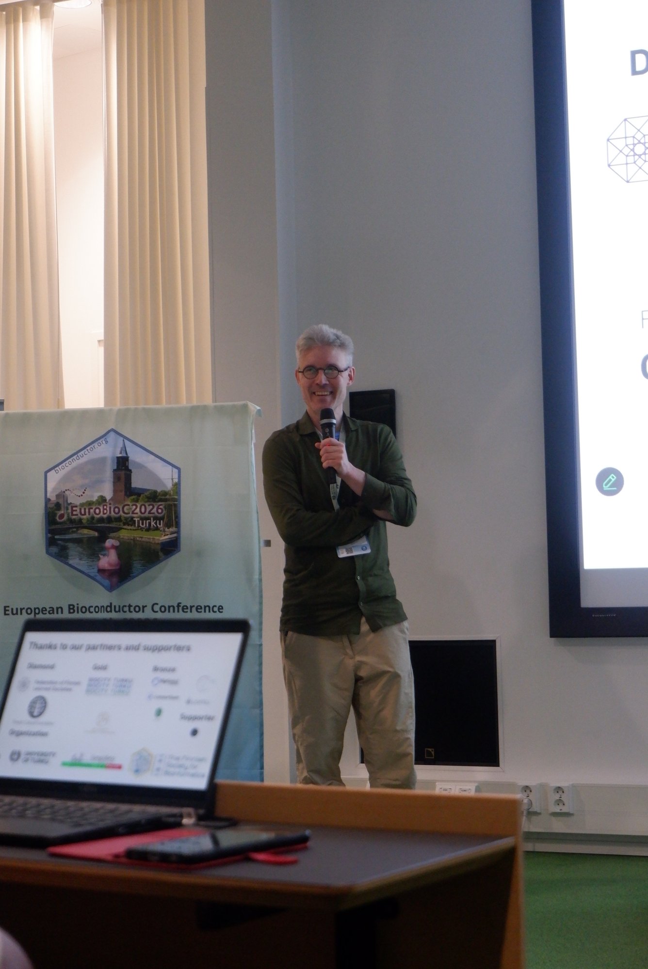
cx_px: 324
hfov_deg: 20.0
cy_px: 484
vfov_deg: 29.6
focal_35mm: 68
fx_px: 1833
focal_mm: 45
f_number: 5.6
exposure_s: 1/100
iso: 4000
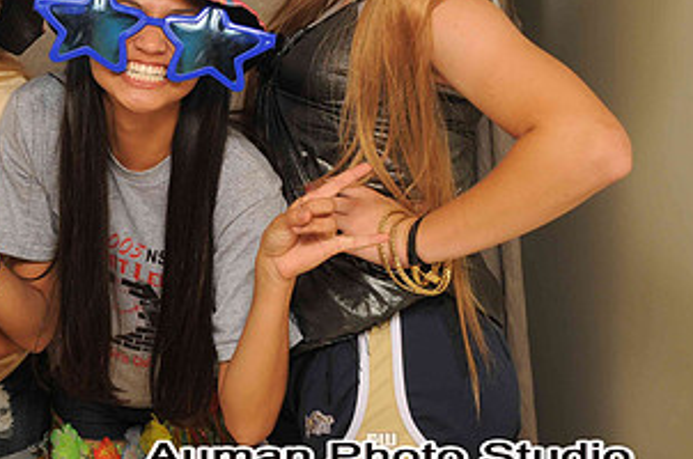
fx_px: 1939
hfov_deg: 19.8
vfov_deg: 13.4
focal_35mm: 101
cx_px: 48
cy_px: 61
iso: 200
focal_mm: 35
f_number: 6.3
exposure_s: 1/125
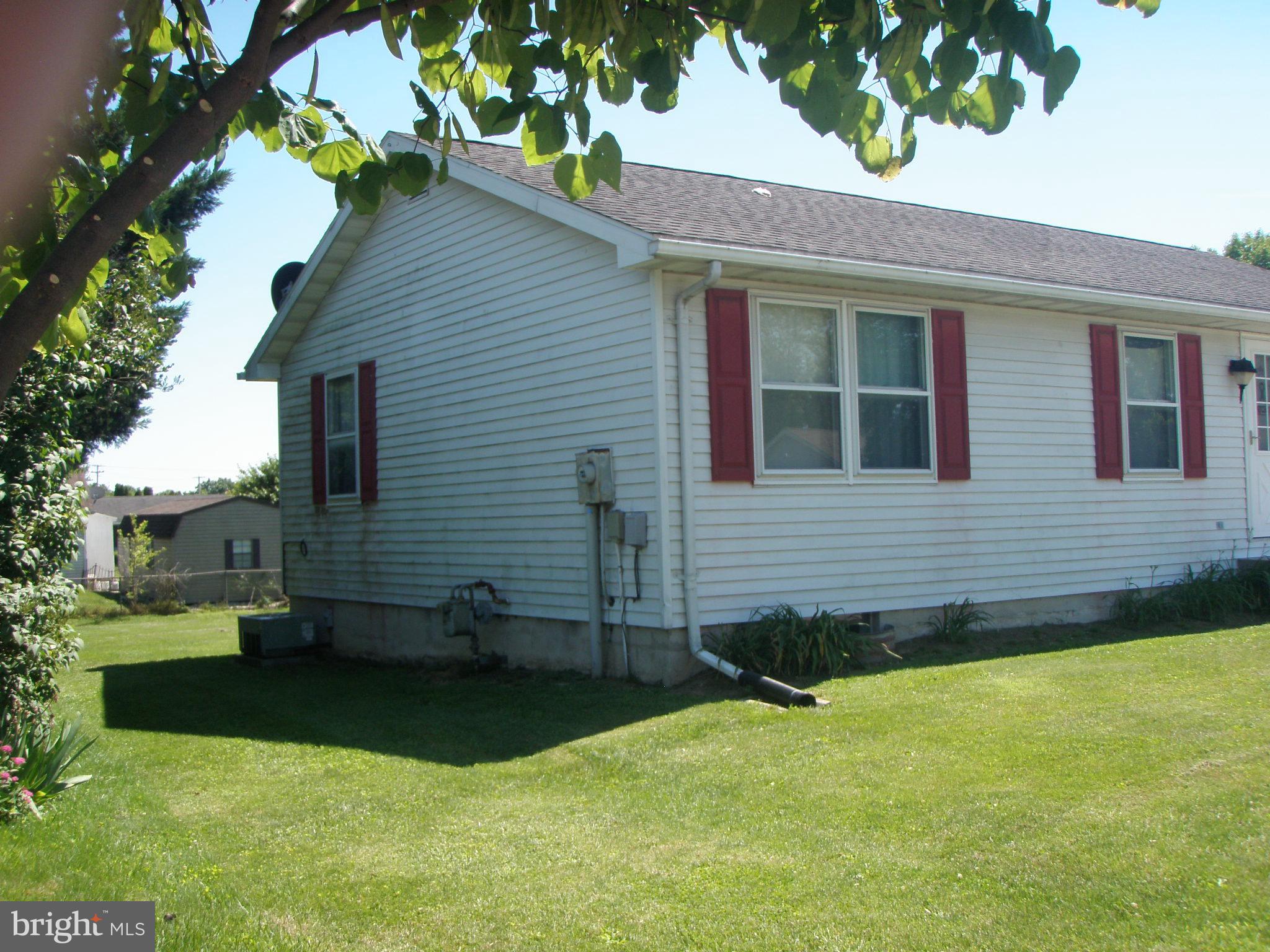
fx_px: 1394
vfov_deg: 37.7
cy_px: 476
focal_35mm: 38
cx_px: 635
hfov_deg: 49.0
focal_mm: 6.7
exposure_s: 1/400
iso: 80
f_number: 3.5
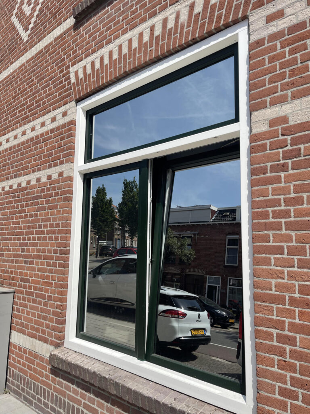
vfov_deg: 67.3
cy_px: 207
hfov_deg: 53.1
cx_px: 155
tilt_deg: +7.8
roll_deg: -0.7
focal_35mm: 26
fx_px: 310
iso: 32
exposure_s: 1/4202
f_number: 1.6
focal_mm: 5.1
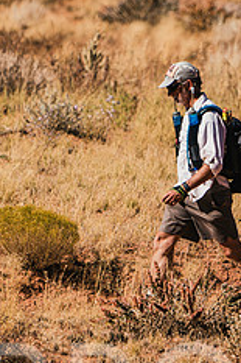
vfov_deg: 1.8
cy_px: 156
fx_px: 11675
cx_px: 207
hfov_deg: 1.2
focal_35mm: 1161
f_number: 6.3
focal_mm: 600
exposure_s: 1/1600
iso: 160
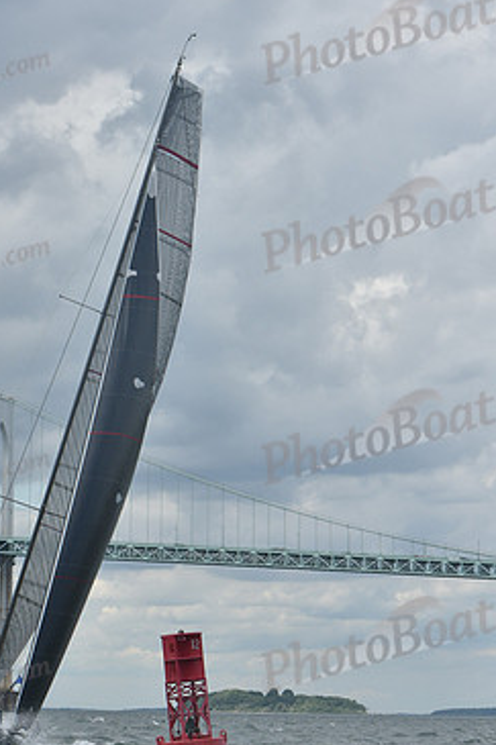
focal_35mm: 151
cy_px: 355
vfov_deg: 13.6
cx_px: 156
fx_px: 3123
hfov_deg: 9.1
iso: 250
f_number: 8
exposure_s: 1/1000
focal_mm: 95
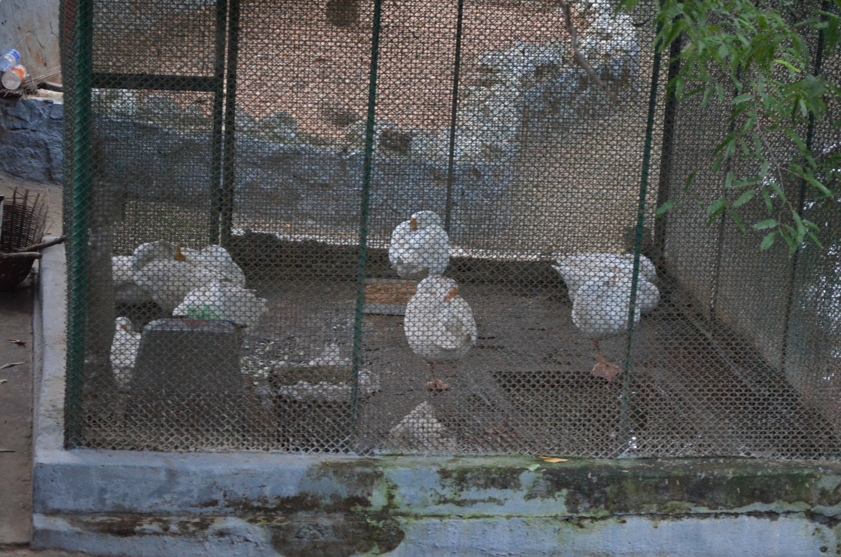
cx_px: 420
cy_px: 278
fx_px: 2168
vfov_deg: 14.6
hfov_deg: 22.0
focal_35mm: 93
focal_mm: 62
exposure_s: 1/10
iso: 4000
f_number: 5.3
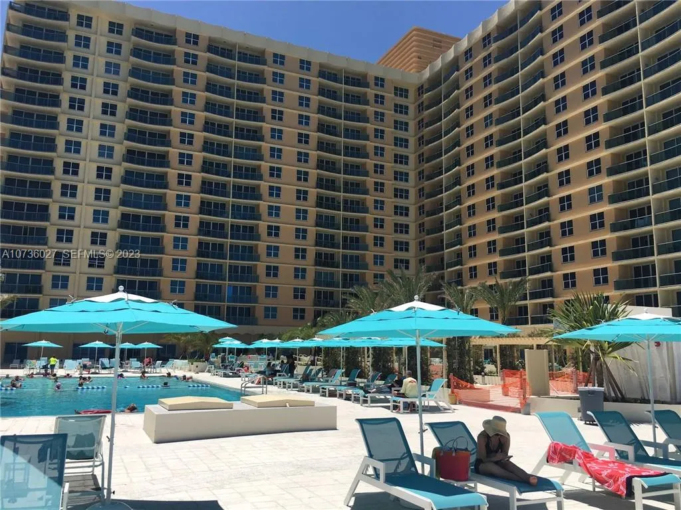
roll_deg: -0.5
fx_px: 571
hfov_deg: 61.7
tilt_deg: +9.8
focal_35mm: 29
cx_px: 340
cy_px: 255
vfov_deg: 48.2
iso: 25
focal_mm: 4.15
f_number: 2.2
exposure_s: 1/2404
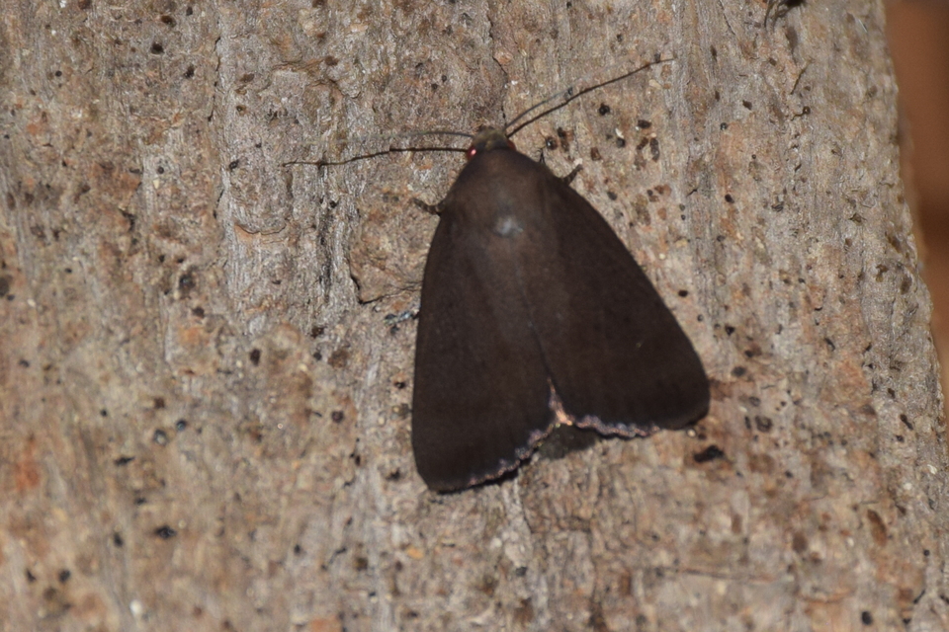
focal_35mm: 210
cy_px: 316
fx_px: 5535
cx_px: 474
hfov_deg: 9.8
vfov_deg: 6.5
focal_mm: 140
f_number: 7.1
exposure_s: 1/60
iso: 320
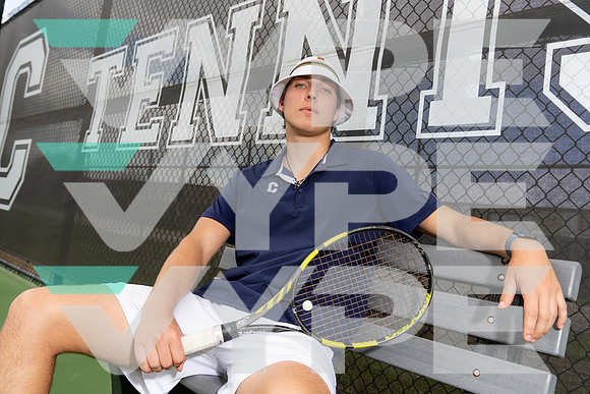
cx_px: 295
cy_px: 197
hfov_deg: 61.9
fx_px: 492
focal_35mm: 30
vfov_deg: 43.6
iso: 100
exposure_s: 1/250
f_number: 5.6
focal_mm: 30
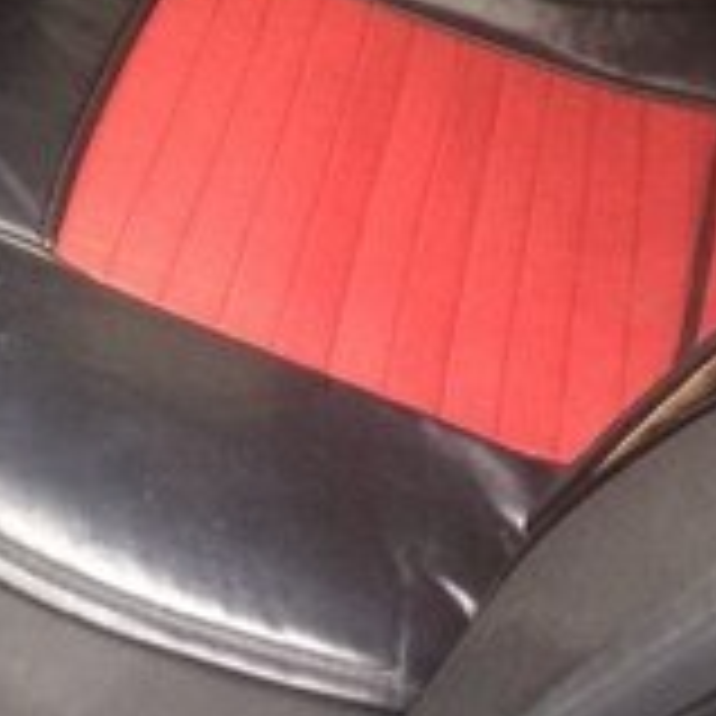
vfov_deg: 19.7
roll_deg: -0.2
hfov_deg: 21.6
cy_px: -252
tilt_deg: -34.2
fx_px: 1872
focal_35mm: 80
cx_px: 293
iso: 200
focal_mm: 4.15
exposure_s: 1/33
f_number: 2.2
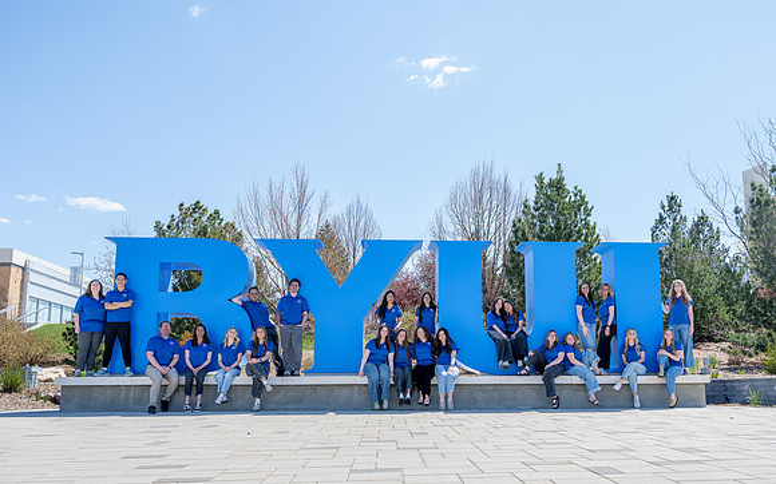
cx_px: 431
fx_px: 678
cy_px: 286
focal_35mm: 32
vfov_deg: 39.2
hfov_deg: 59.4
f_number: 5
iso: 100
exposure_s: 1/320
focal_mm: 26.5
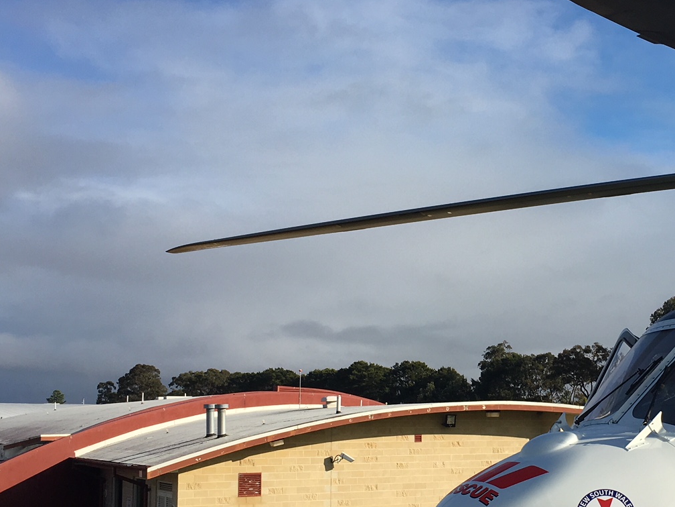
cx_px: 535
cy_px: 348
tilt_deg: +4.7
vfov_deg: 25.1
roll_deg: -0.5
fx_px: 1131
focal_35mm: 58
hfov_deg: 32.4
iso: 25
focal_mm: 4.15
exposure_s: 1/1709
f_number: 2.2
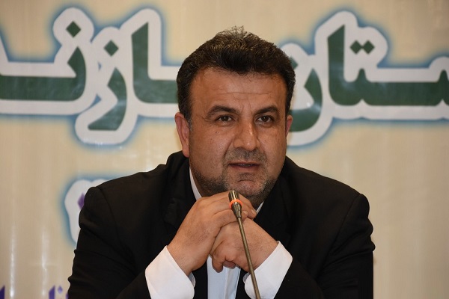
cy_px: 150
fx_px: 2170
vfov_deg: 7.9
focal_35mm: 174
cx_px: 224
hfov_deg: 11.8
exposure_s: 1/80
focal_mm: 116
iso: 640
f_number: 5.6
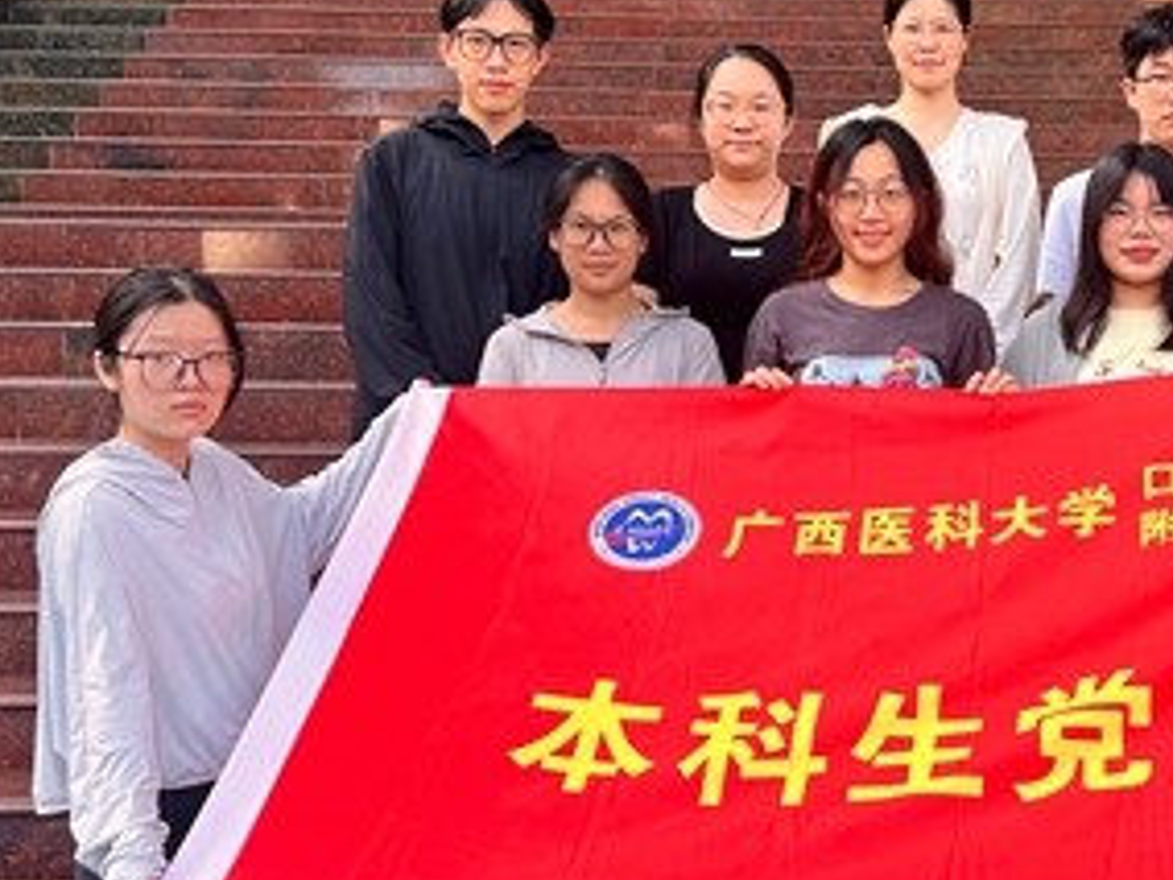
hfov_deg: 29.4
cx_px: 975
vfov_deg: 22.9
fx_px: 2169
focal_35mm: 64
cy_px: 362
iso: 40
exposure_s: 1/210
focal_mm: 5.7
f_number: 1.5
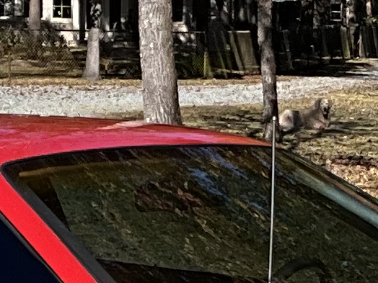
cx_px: 259
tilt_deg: -11.0
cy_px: 506
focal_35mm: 223
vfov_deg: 6.5
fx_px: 2435
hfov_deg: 8.9
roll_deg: -0.9
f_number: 1.8
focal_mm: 3
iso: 25
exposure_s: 1/1984
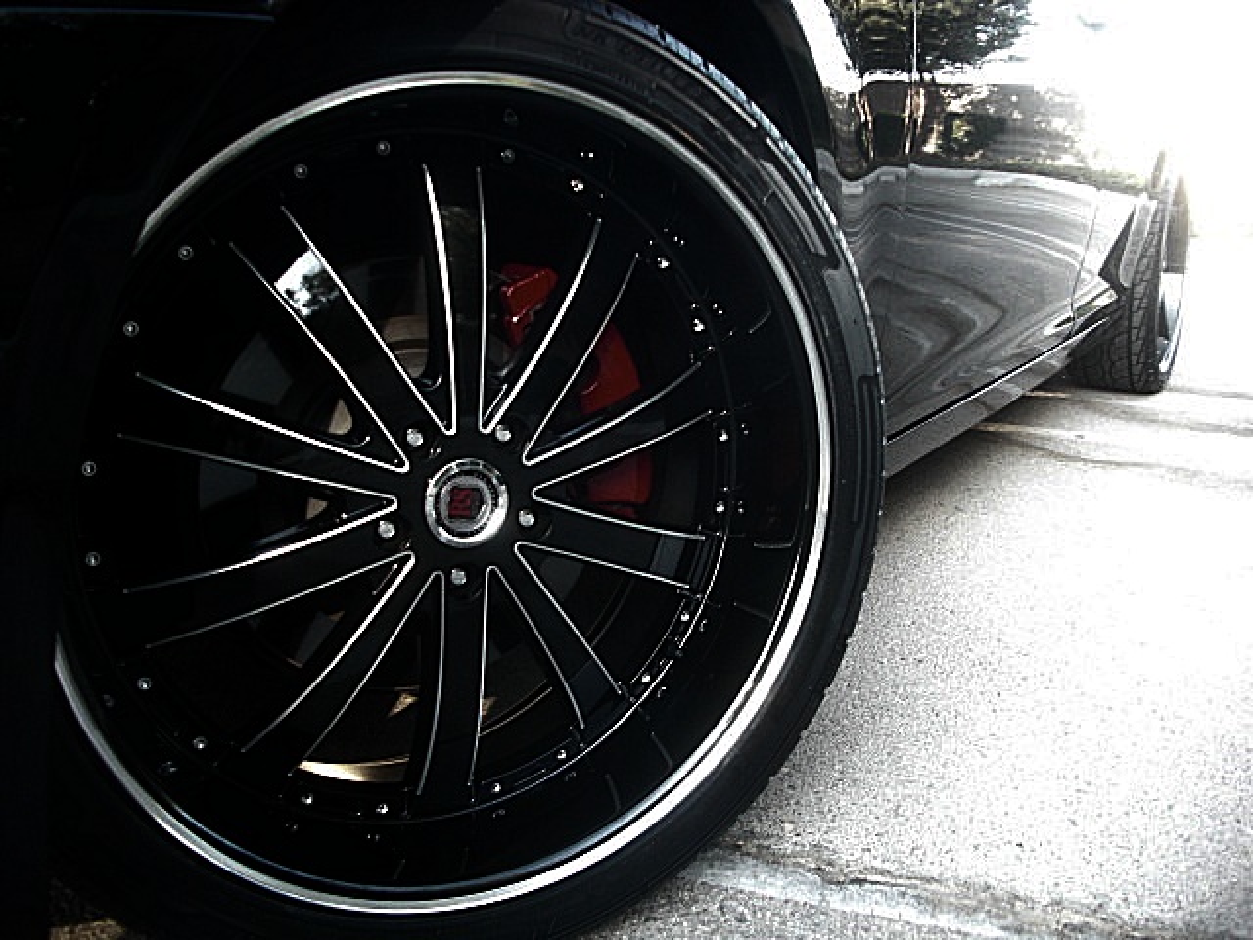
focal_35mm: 36
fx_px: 1303
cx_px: 626
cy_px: 470
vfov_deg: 39.7
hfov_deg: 51.4
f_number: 2.8
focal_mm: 6.3
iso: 200
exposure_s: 1/80
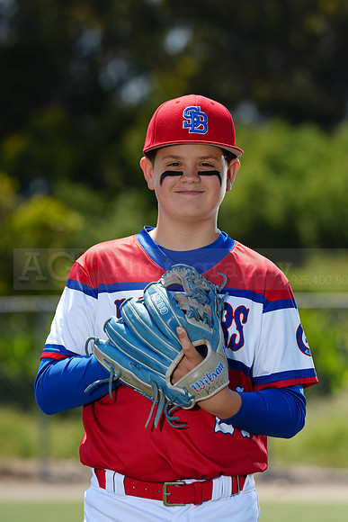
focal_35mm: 200
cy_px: 261
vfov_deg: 10.3
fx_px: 2898
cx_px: 174
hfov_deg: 6.9
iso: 50
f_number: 5
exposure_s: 1/250
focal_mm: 200
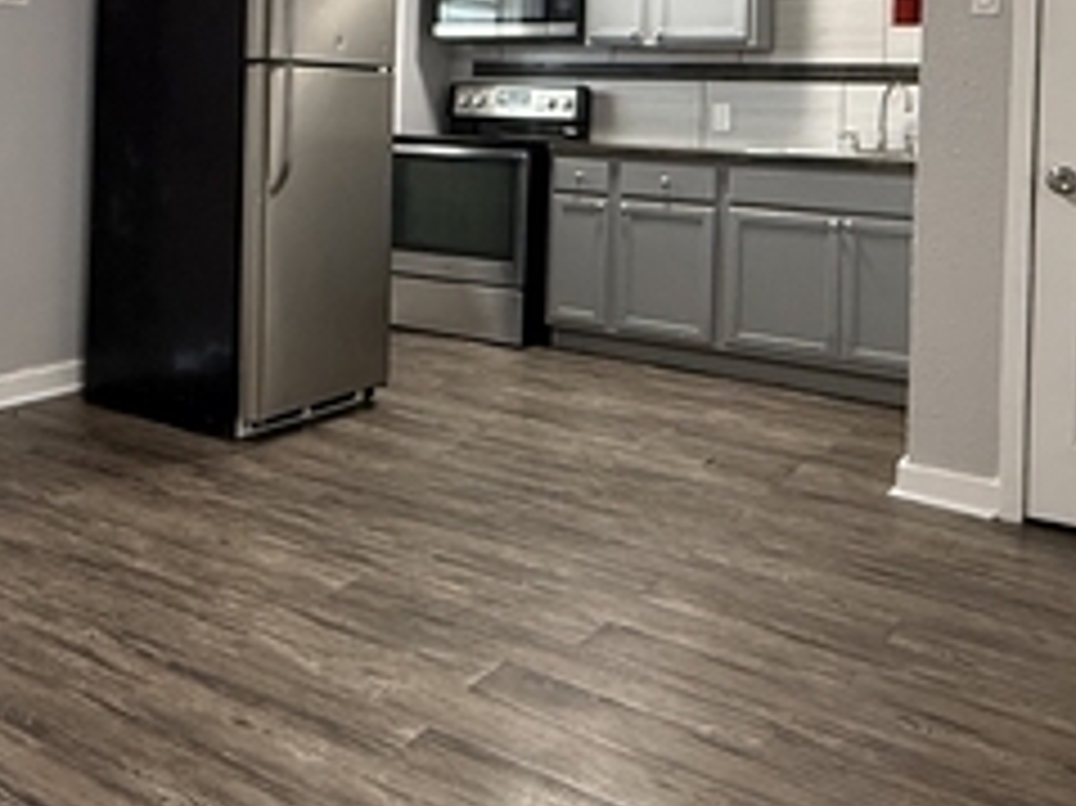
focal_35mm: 39
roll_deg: -2.8
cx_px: 326
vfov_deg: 34.7
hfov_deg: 46.8
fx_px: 1212
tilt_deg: +0.6
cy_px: 77
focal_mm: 2.22
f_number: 2.2
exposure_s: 1/60
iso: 320
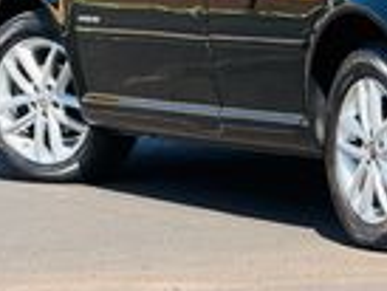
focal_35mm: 413
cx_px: 421
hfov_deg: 4.8
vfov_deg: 3.6
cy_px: -85
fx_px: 4621
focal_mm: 15.66
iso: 50
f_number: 2.8
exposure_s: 1/352
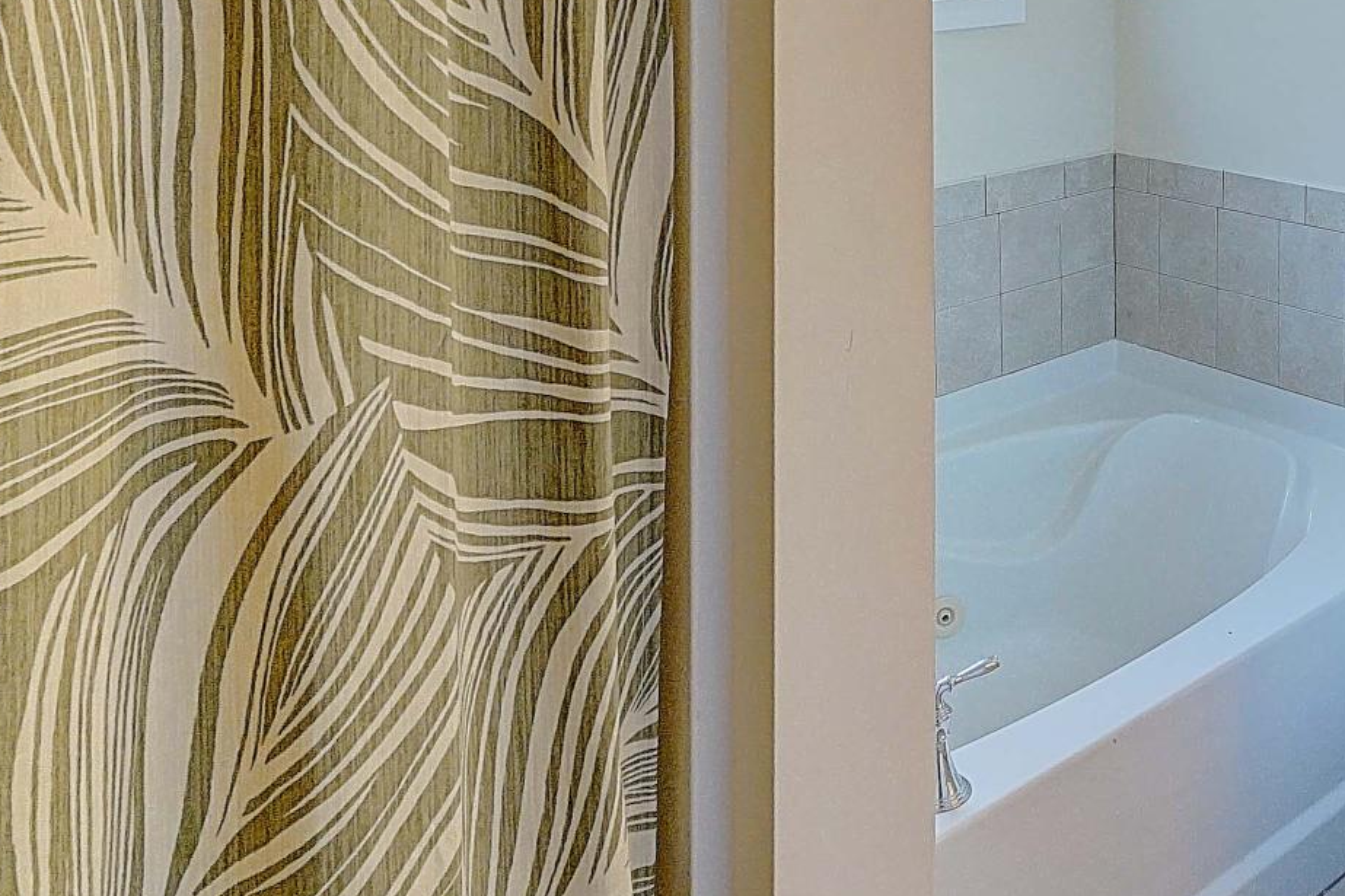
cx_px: 1231
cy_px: -126
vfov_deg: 30.1
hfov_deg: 44.7
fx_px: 1457
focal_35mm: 39
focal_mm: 12
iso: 1000
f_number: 8
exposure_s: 1/60
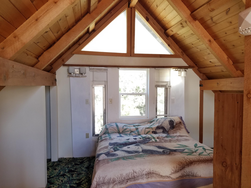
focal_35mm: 26
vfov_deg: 53.1
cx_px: 126
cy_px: 94
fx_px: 189
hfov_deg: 67.3
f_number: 1.7
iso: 125
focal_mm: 4.2
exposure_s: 1/120
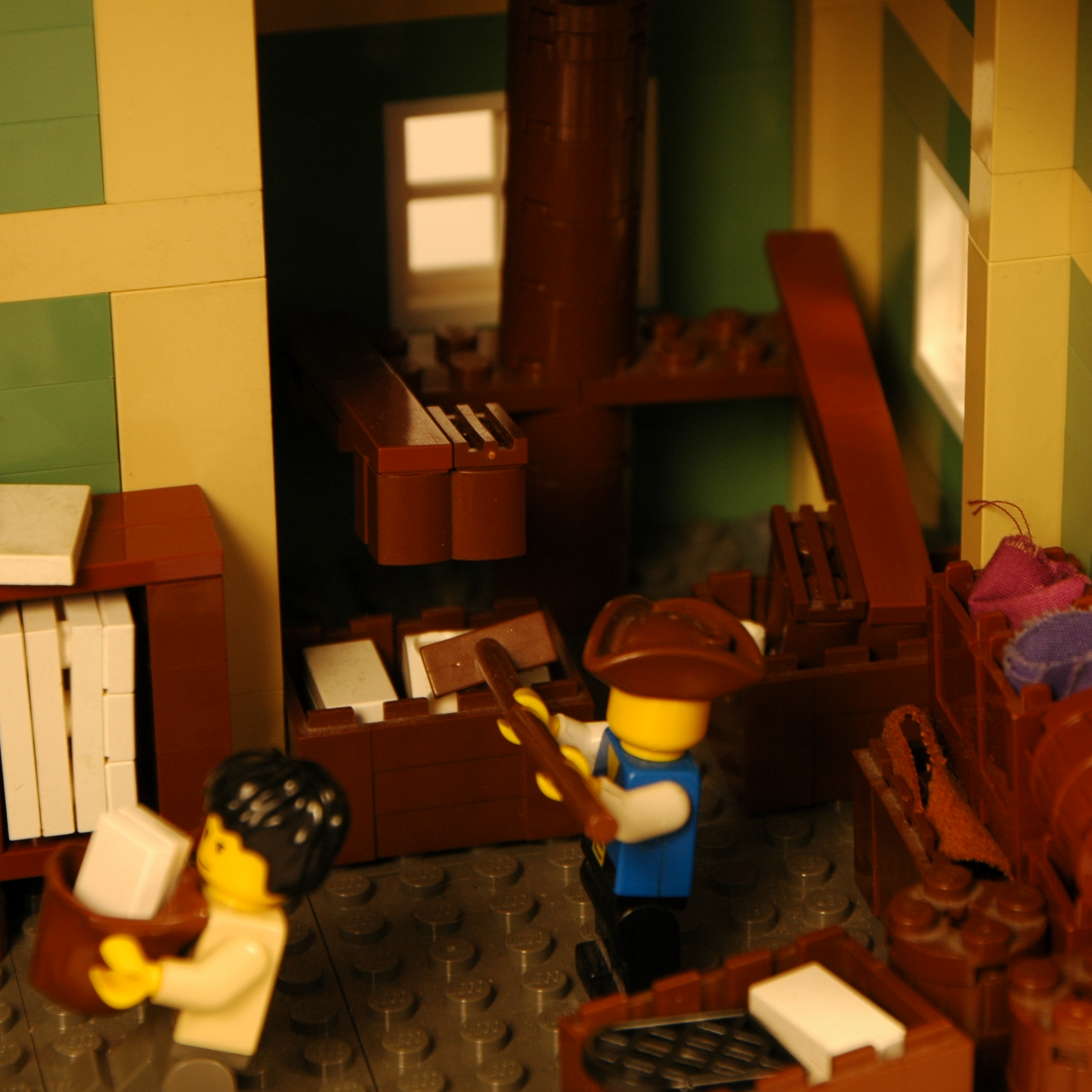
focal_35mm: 182
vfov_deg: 9.6
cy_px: 536
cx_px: 611
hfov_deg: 9.6
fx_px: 6485
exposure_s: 1/30
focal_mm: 85
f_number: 7.1
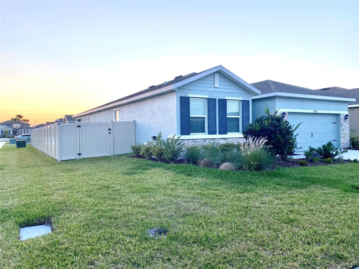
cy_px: 134
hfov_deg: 67.3
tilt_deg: +0.1
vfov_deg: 53.1
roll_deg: +0.7
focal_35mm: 26
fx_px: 270
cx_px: 180
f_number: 1.8
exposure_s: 1/122
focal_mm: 4.25
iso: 64
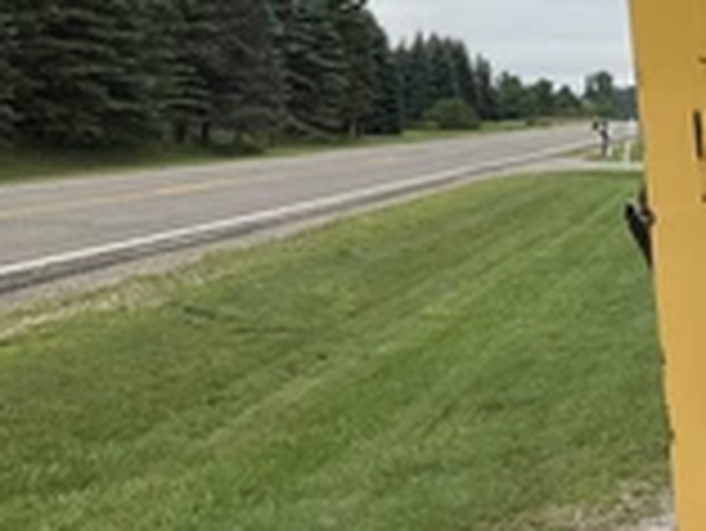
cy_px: -14
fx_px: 1510
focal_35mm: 74
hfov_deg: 23.9
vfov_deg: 19.3
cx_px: 854
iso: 25
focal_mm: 3
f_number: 1.8
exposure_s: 1/719
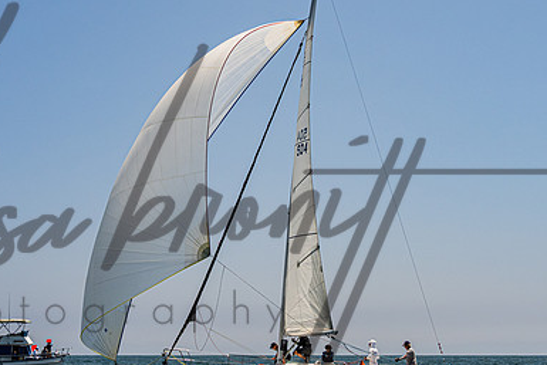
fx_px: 1079
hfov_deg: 28.4
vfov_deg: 19.2
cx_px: 261
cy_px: 185
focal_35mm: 71
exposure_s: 1/3200
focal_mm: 35
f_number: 8
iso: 500
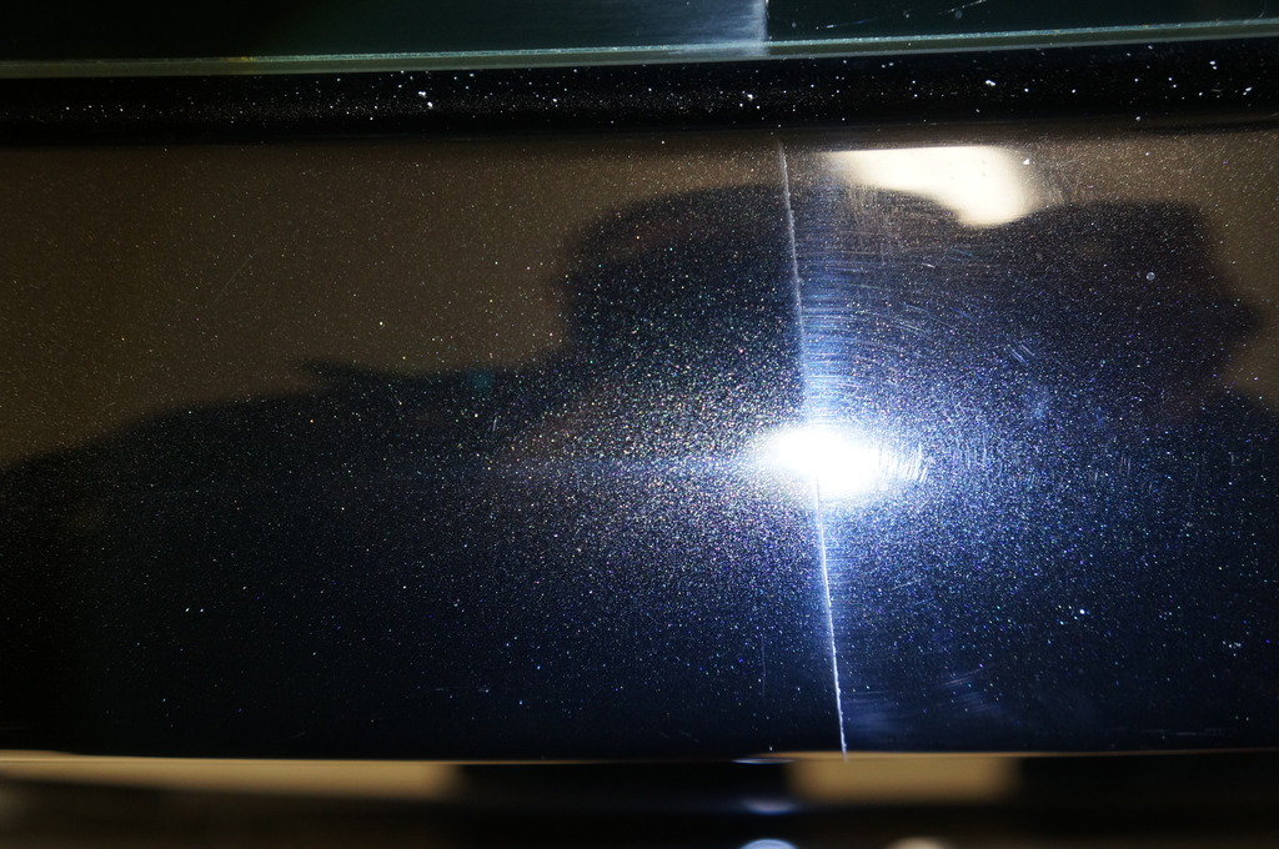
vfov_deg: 28.9
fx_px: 1650
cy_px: 424
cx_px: 640
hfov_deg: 42.4
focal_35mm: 46
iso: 640
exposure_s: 1/60
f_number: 4
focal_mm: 31
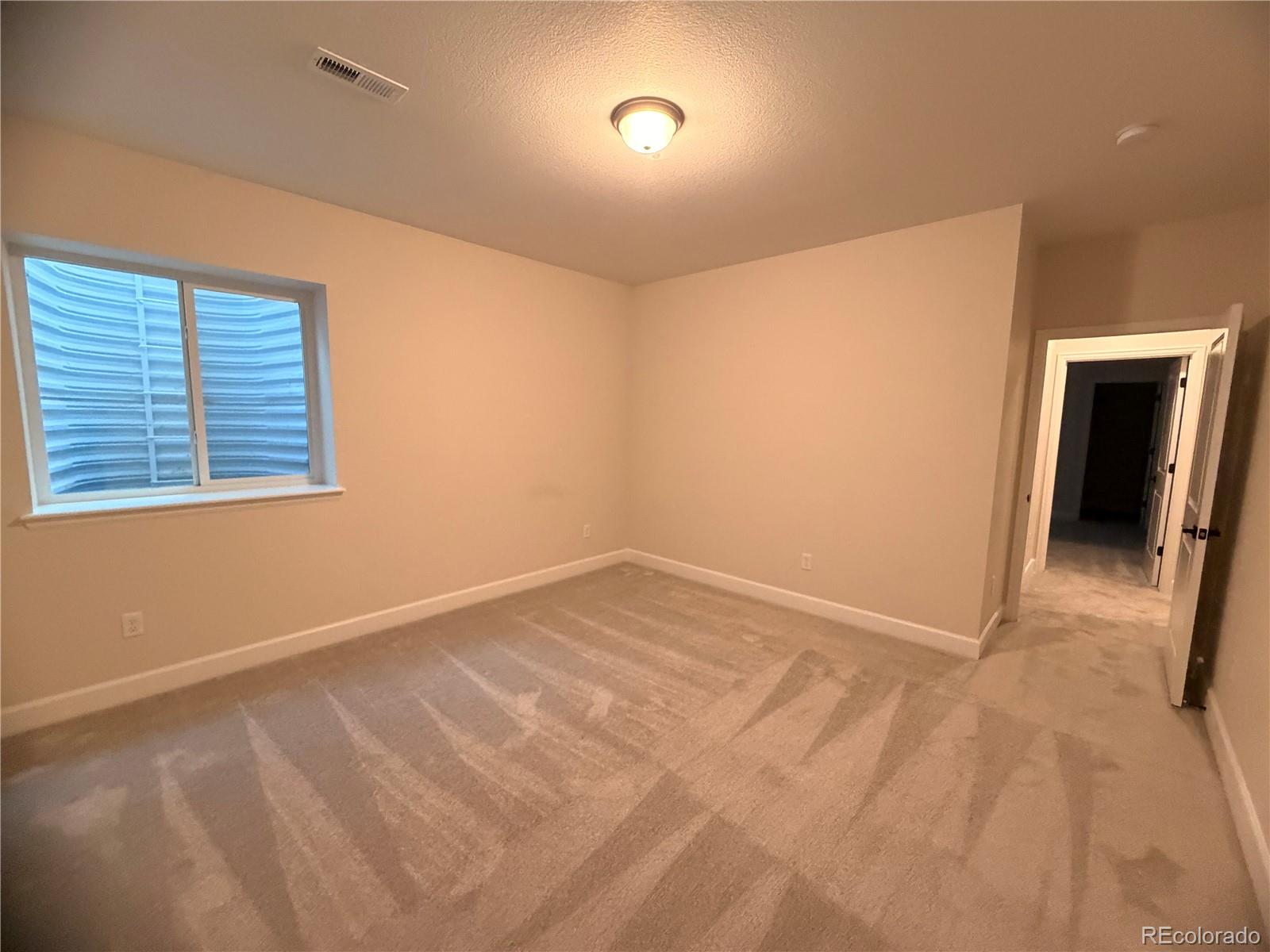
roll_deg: +0.3
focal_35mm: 14
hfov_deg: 102.1
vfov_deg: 85.7
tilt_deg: -4.7
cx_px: 635
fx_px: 514
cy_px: 476
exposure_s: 1/60
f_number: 2.2
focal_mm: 2.22
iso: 500
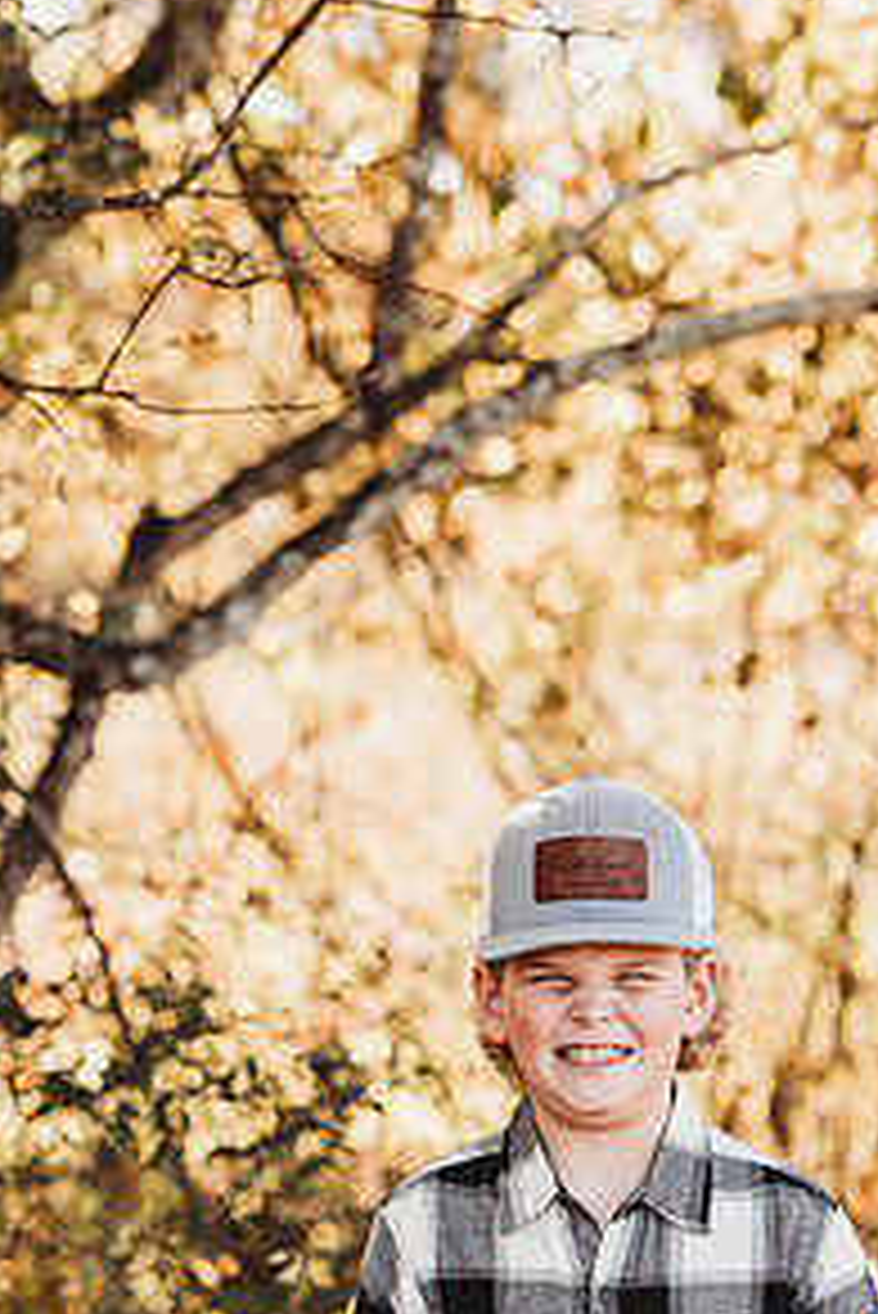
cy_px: 976
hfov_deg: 10.5
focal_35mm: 131
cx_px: 563
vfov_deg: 15.6
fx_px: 4786
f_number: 2.8
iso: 160
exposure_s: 1/250
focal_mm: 85
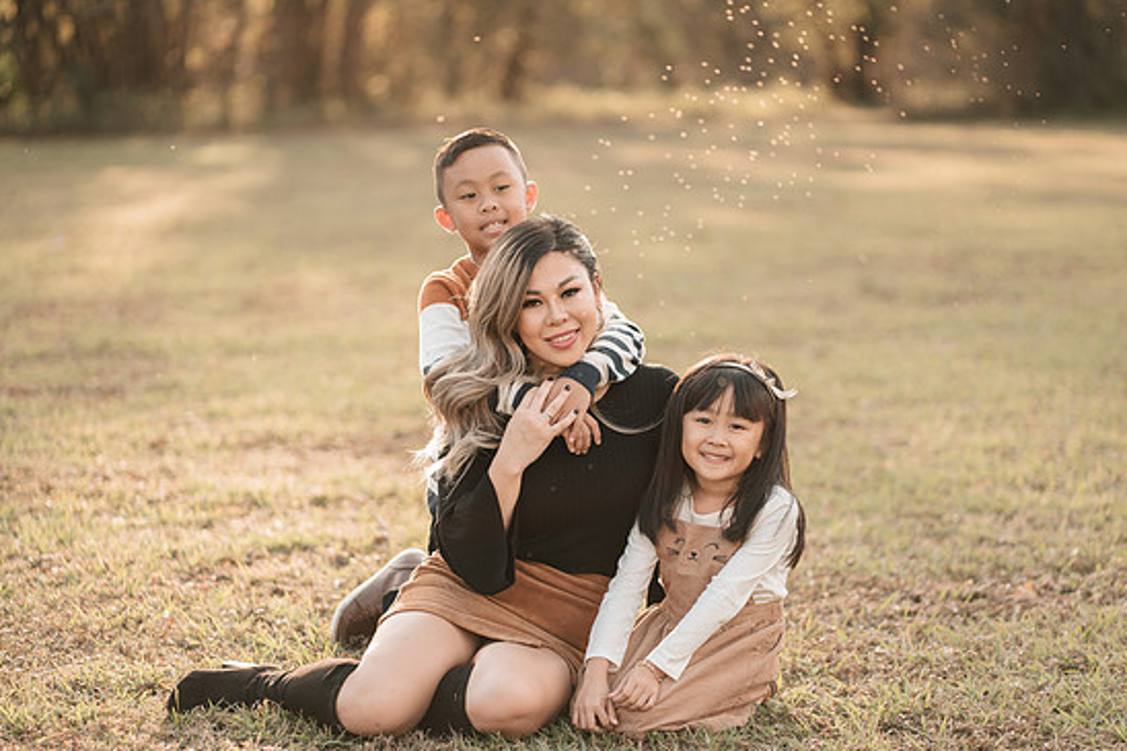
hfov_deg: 22.6
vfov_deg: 15.2
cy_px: 396
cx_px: 553
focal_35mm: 90
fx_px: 2816
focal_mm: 85
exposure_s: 1/640
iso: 100
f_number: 2
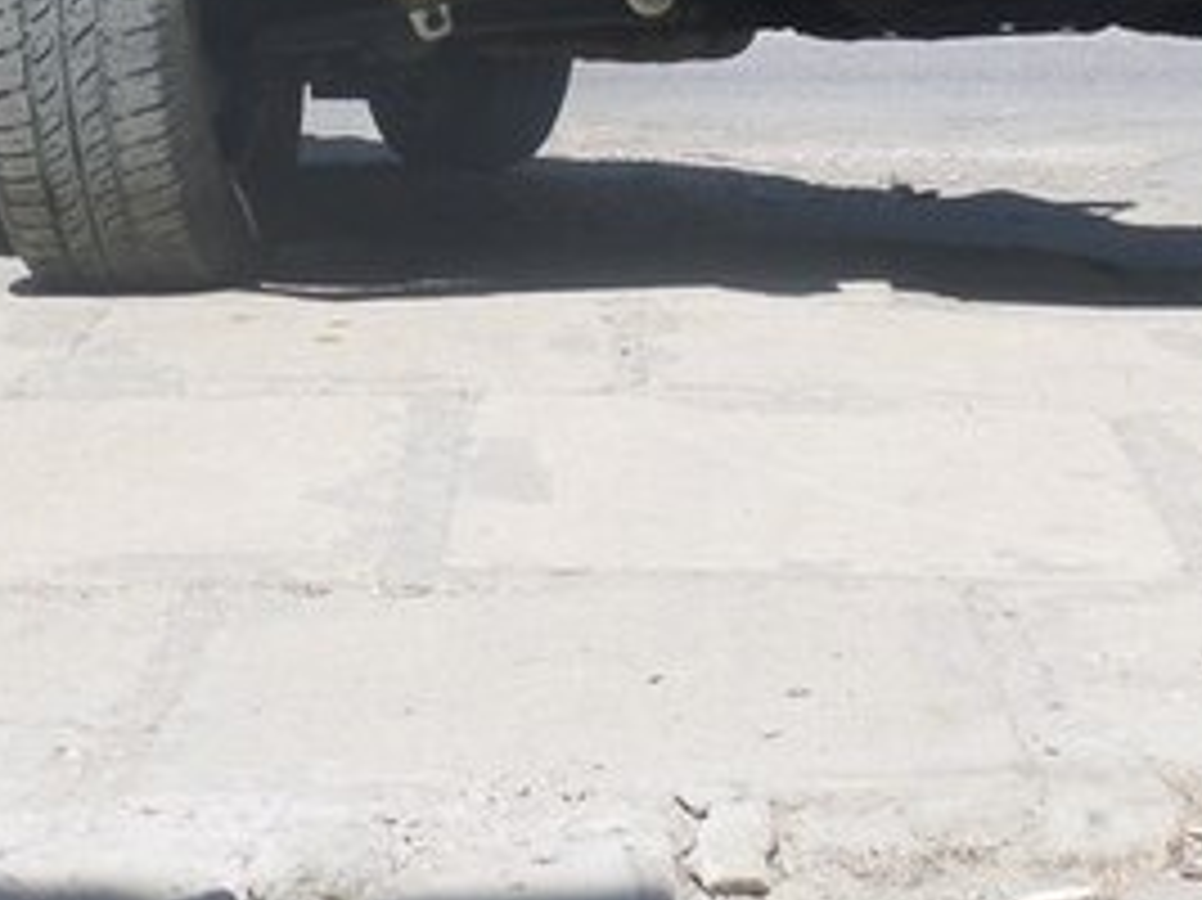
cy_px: -178
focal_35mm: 104
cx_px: 666
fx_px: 3610
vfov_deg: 13.8
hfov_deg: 18.9
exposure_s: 1/1000
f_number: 3.6
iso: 100
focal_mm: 7.5
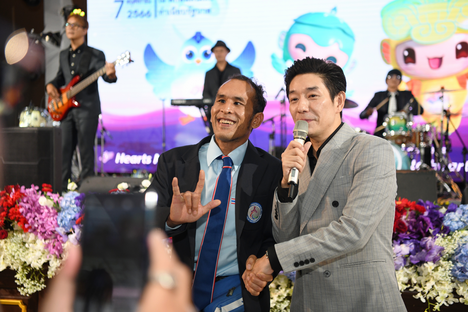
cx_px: 234
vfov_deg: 27.0
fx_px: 650
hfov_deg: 39.6
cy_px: 156
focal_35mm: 50
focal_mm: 50
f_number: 2.8
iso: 1000
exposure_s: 1/200
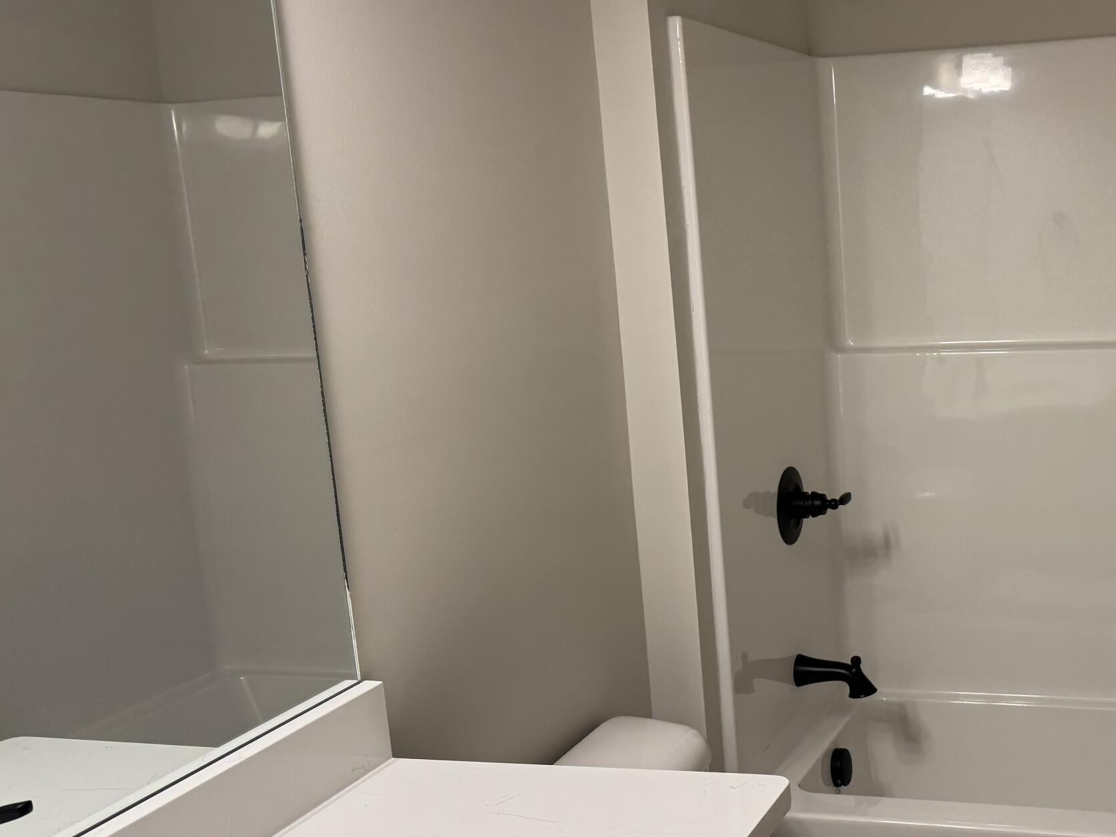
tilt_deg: -10.9
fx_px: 1386
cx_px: 921
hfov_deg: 41.6
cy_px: 481
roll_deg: +3.0
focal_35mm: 43
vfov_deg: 33.5
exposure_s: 1/120
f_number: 1.78
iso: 160
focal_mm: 6.76
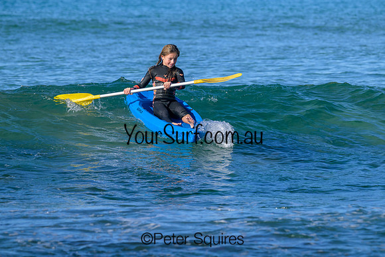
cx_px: 220
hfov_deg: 4.5
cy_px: 108
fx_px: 4853
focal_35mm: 454
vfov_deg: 3.0
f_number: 7.1
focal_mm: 330
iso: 360
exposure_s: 1/1600
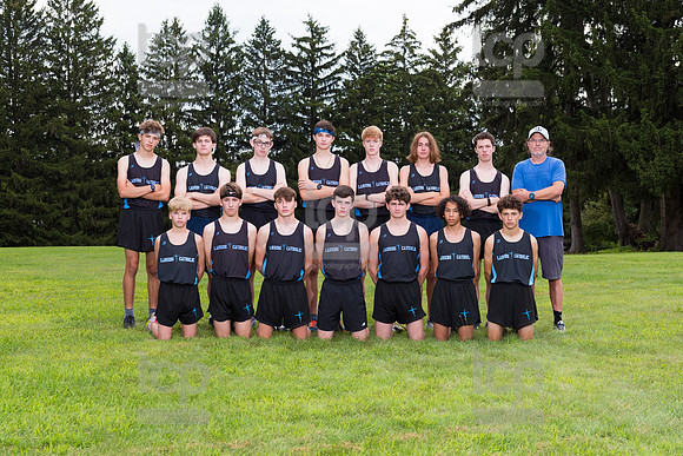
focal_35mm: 57
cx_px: 355
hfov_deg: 35.0
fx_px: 1082
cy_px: 207
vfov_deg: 23.8
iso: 125
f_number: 6.3
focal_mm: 50
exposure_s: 1/250
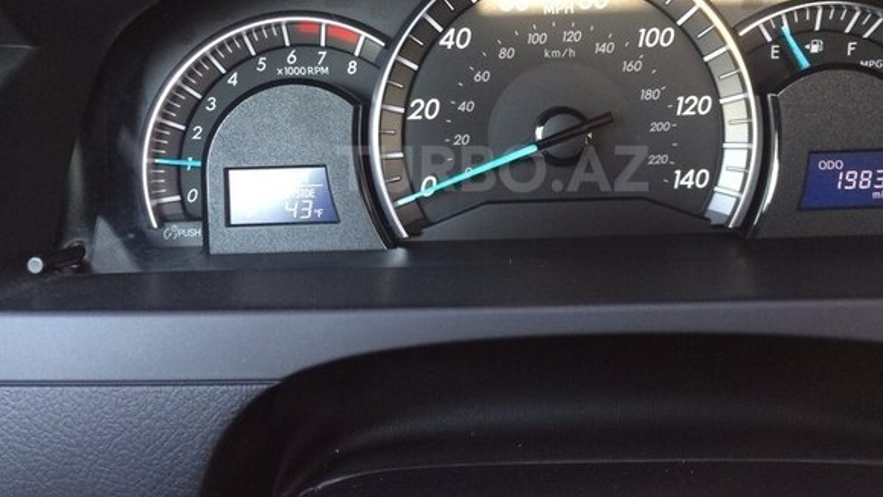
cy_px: 168
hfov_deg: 55.1
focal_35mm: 36
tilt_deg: -25.1
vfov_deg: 32.6
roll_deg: -2.2
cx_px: 493
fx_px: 843
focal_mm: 4.15
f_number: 2.2
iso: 64
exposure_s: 1/33
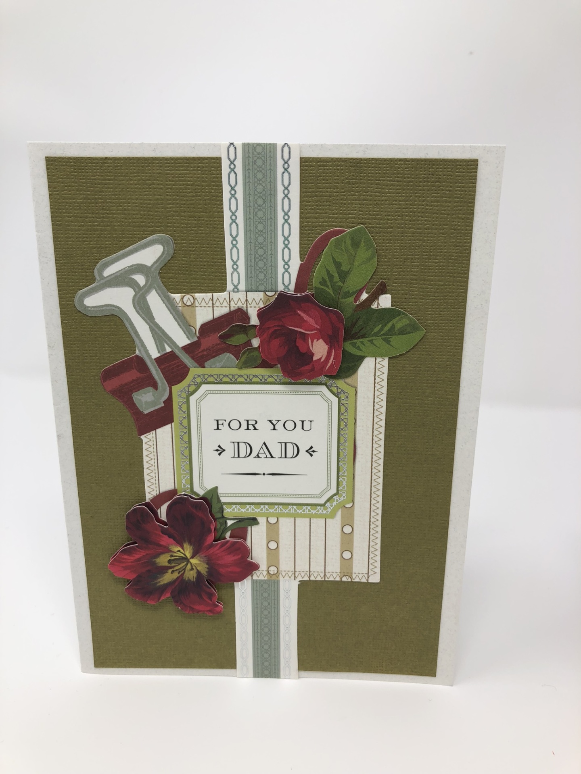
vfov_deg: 63.4
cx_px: 290
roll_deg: -0.6
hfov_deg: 49.7
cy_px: 387
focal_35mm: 28
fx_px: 627
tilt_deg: -17.2
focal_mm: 3.99
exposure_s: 1/122
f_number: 1.8
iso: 20
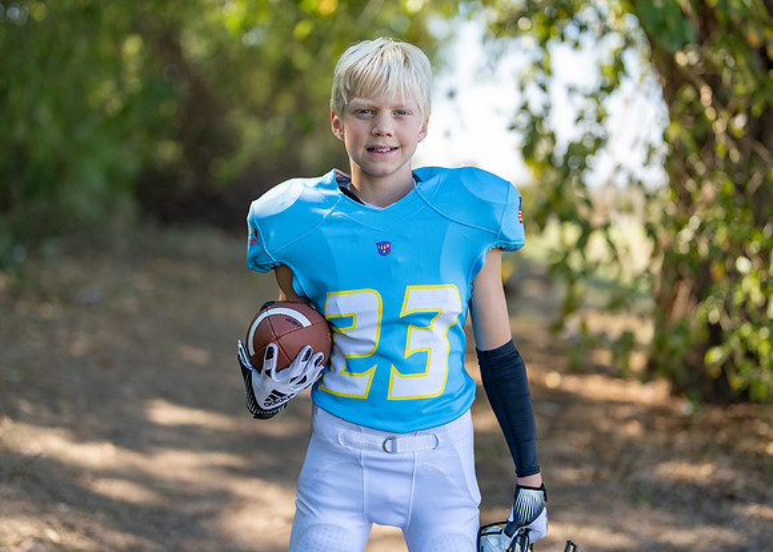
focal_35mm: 59
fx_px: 1290
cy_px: 252
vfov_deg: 24.1
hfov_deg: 33.4
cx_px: 386
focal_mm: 50
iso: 100
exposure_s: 1/1600
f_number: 1.2
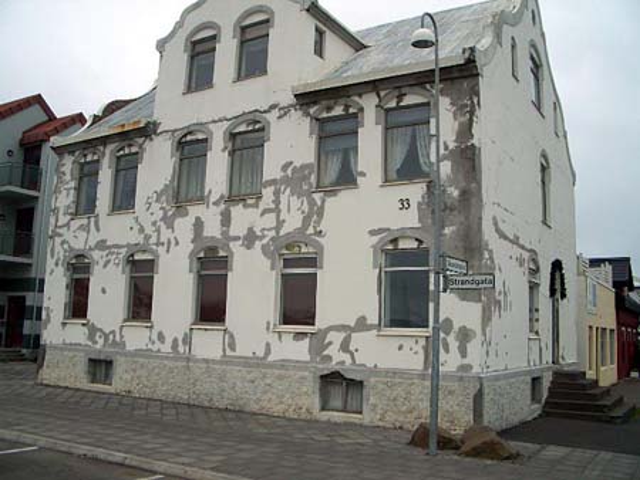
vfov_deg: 40.7
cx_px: 320
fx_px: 647
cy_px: 240
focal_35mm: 35
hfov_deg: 52.6
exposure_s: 1/400
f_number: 4.3
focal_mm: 5.8
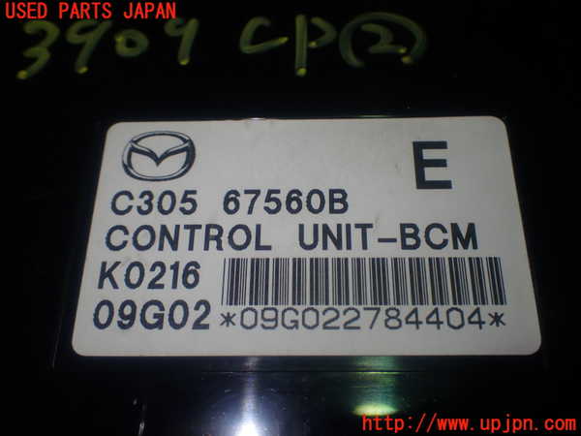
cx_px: 290
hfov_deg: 49.0
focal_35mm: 38
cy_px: 218
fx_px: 638
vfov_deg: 37.7
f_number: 2.7
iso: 100
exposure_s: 1/100
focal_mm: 6.83
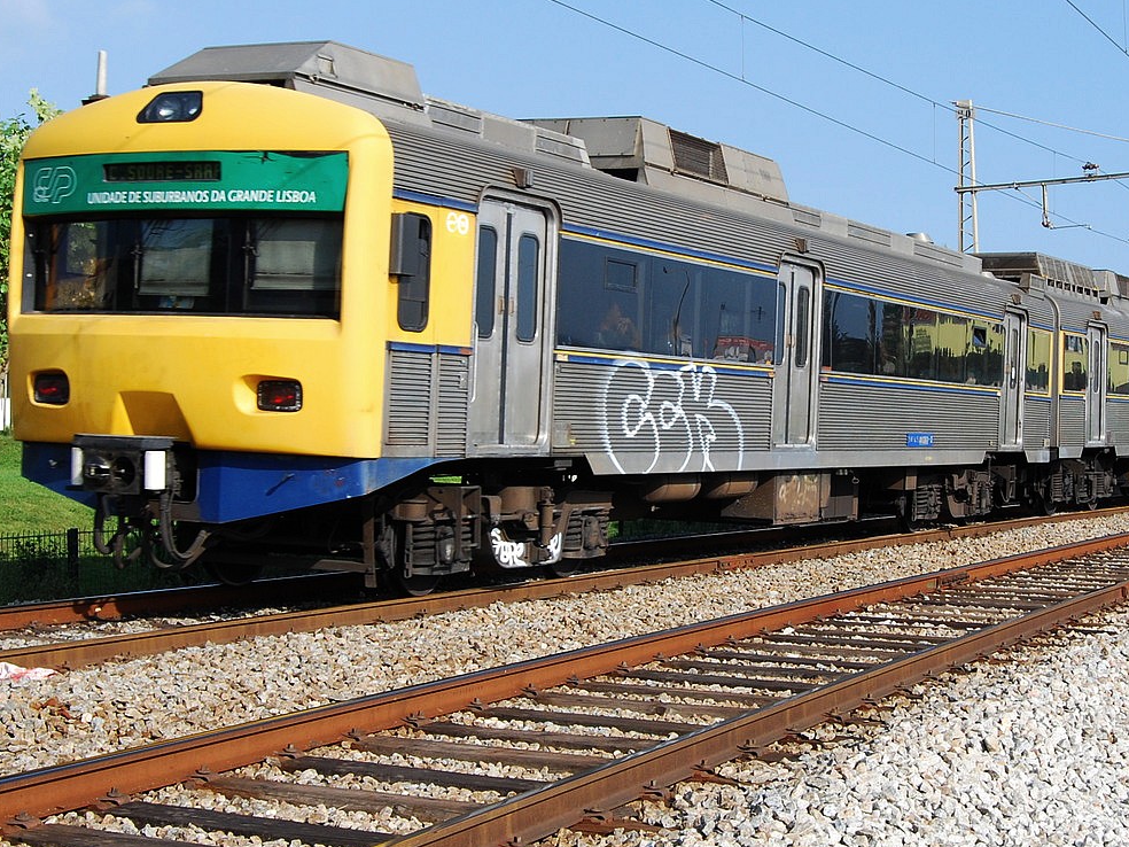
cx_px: 737
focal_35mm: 62
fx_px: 2022
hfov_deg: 31.0
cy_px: 406
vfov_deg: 23.6
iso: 200
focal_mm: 22
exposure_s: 1/400
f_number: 8
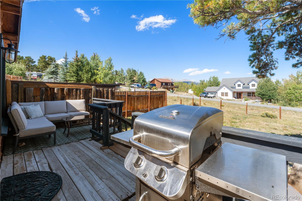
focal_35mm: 16
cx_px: 151
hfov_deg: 96.7
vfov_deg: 73.7
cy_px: 100
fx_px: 134
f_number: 14
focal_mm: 16
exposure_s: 1/40
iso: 100
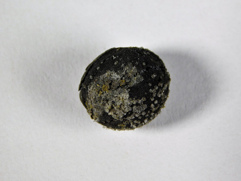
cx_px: 119
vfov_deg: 7.2
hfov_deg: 9.6
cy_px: 83
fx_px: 1434
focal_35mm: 206
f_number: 5.4
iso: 125
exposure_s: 1/125
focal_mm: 32.7
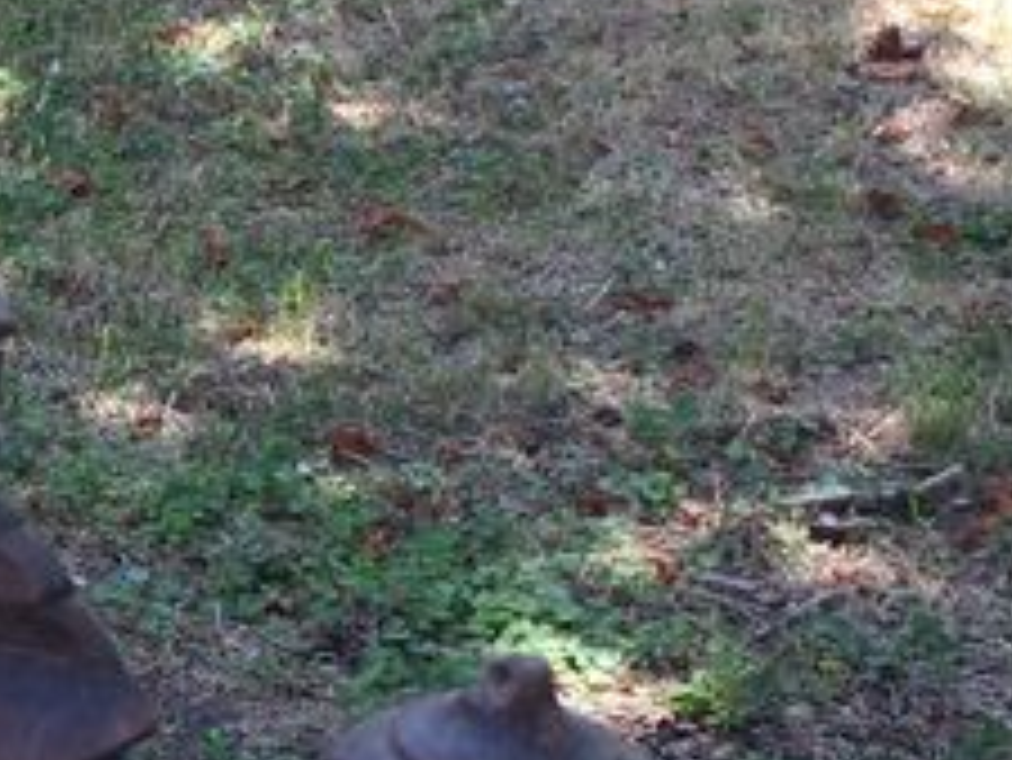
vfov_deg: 11.3
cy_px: 904
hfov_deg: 14.5
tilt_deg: -37.5
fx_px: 3773
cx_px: -369
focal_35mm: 129
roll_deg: +3.5
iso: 32
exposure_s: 1/289
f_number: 2.2
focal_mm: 4.15
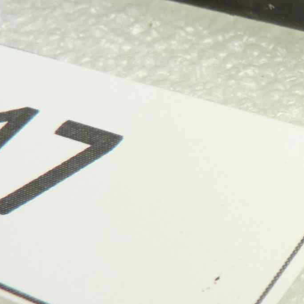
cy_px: 221
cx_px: 538
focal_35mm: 83
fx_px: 825
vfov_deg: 20.8
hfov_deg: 17.3
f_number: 3.3
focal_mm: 4.1
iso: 80
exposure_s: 1/15
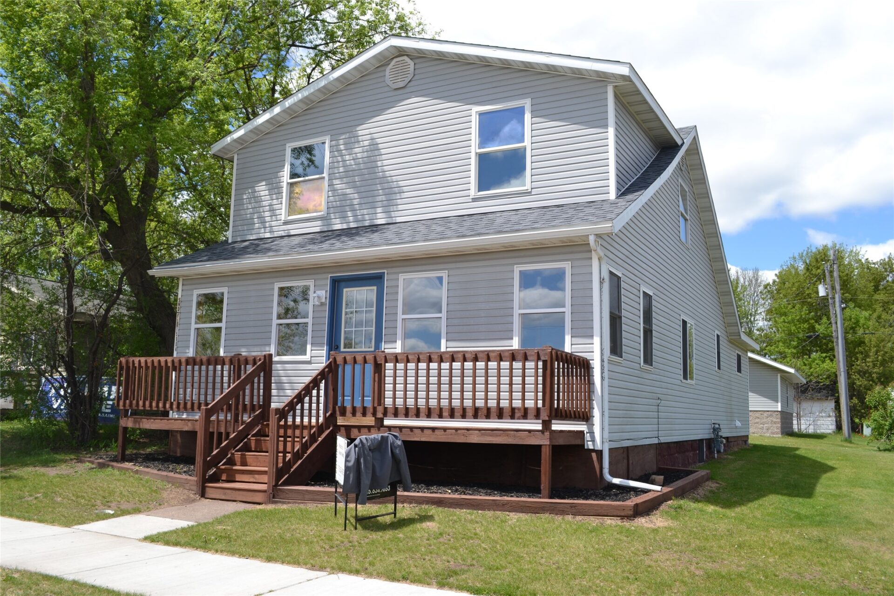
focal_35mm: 30
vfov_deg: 43.6
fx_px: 745
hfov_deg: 61.9
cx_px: 447
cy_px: 298
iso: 100
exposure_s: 1/250
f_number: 8
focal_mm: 20
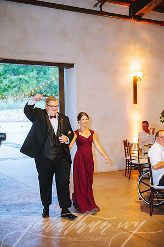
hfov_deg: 26.9
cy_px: 124
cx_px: 82
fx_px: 342
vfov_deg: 39.6
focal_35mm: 50
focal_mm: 50
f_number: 2.8
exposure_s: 1/160
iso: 2500
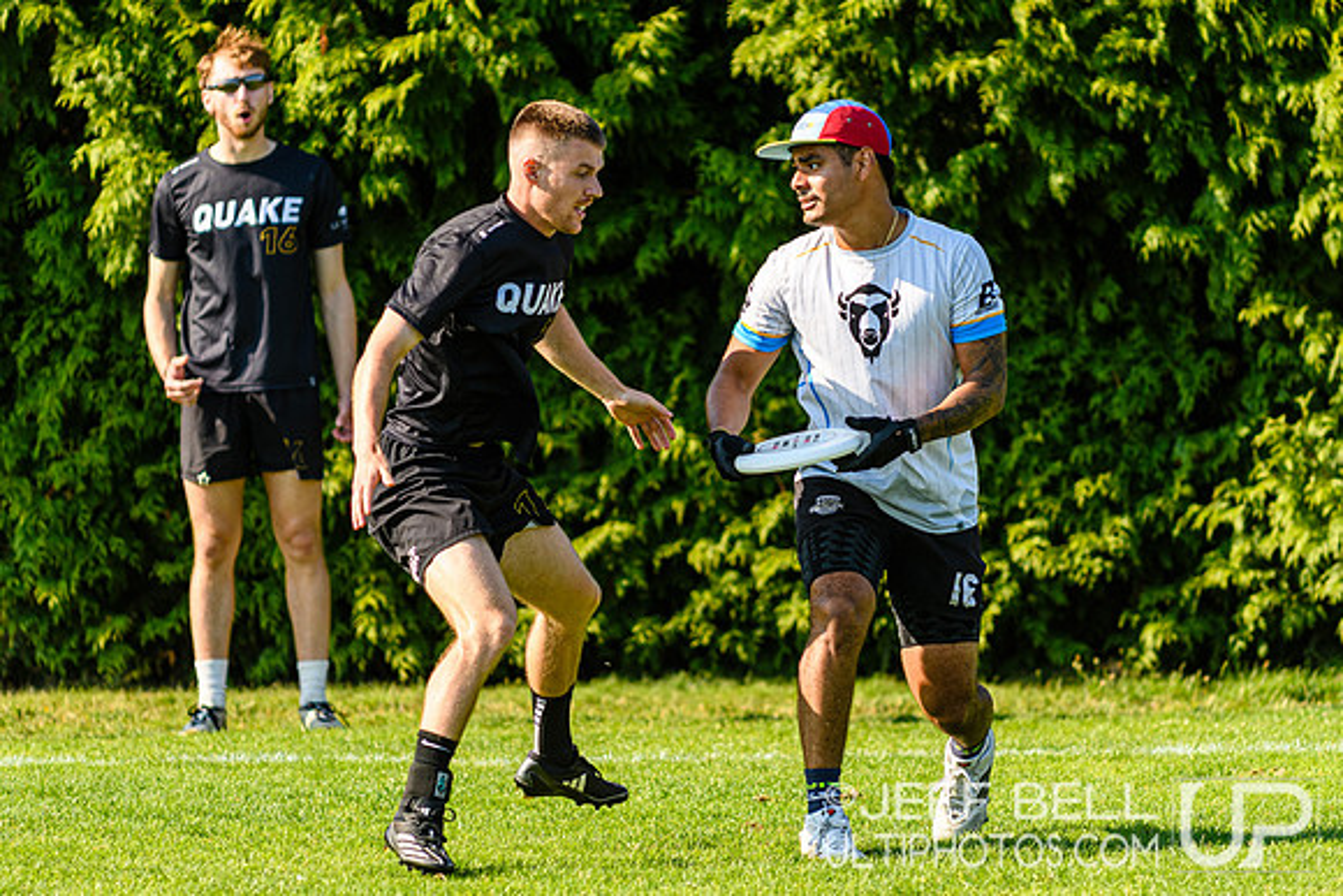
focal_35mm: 380
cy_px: 329
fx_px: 14169
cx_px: 672
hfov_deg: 5.4
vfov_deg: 3.6
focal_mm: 200
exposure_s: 1/1250
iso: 100
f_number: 3.2
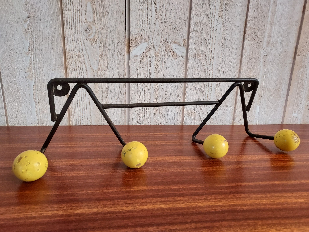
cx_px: 154
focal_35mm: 24
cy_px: 116
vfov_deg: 56.8
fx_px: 214
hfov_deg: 71.6
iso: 200
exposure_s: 1/60
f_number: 1.8
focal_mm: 4.6
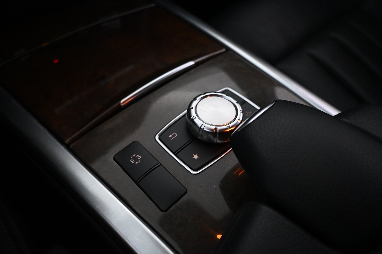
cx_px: 191
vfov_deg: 49.1
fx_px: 279
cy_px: 127
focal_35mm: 26
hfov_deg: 68.9
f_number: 3.5
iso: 3200
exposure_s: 1/100
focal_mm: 17.5
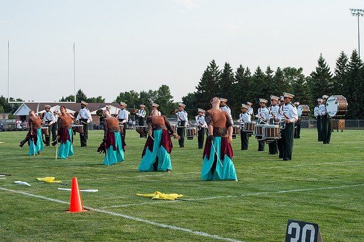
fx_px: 793
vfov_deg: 17.4
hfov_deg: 25.8
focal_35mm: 78
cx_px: 204
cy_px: 122
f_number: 10
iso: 640
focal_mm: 70
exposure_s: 1/400
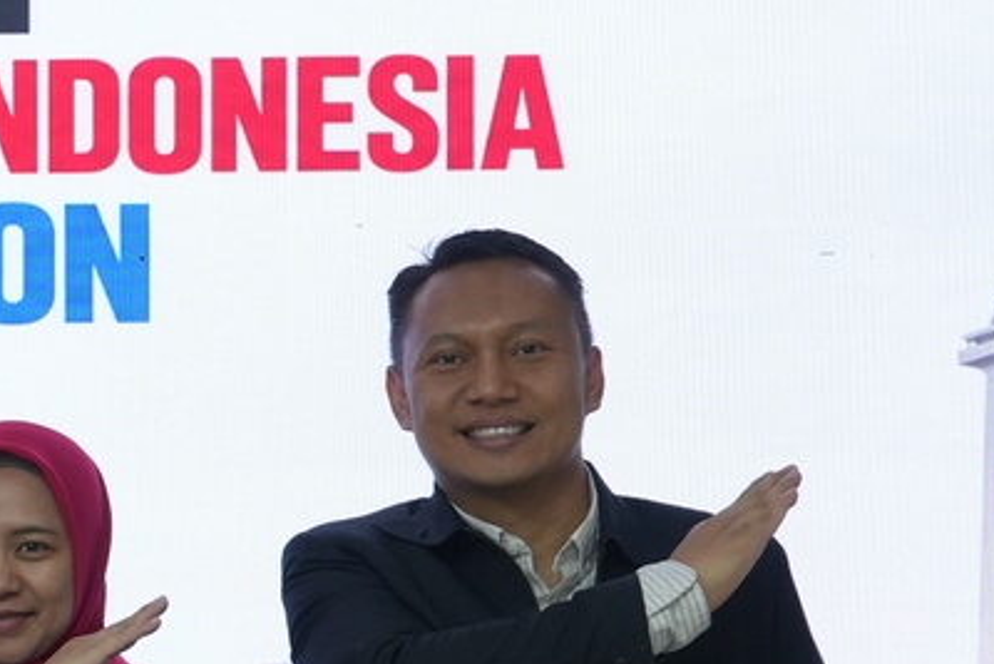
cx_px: -671
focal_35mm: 219
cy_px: 492
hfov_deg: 9.1
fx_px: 6049
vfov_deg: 6.3
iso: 1000
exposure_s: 1/50
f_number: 5.6
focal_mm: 50
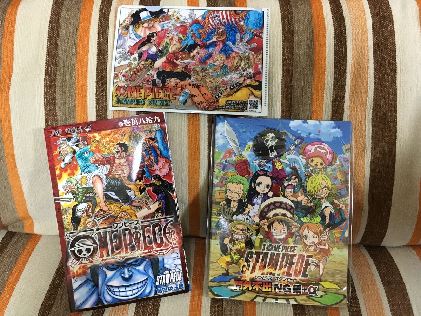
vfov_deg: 48.2
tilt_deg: -59.2
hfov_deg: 61.7
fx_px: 353
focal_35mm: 29
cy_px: 158
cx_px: 210
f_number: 2.2
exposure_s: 1/30
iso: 200
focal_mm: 4.15
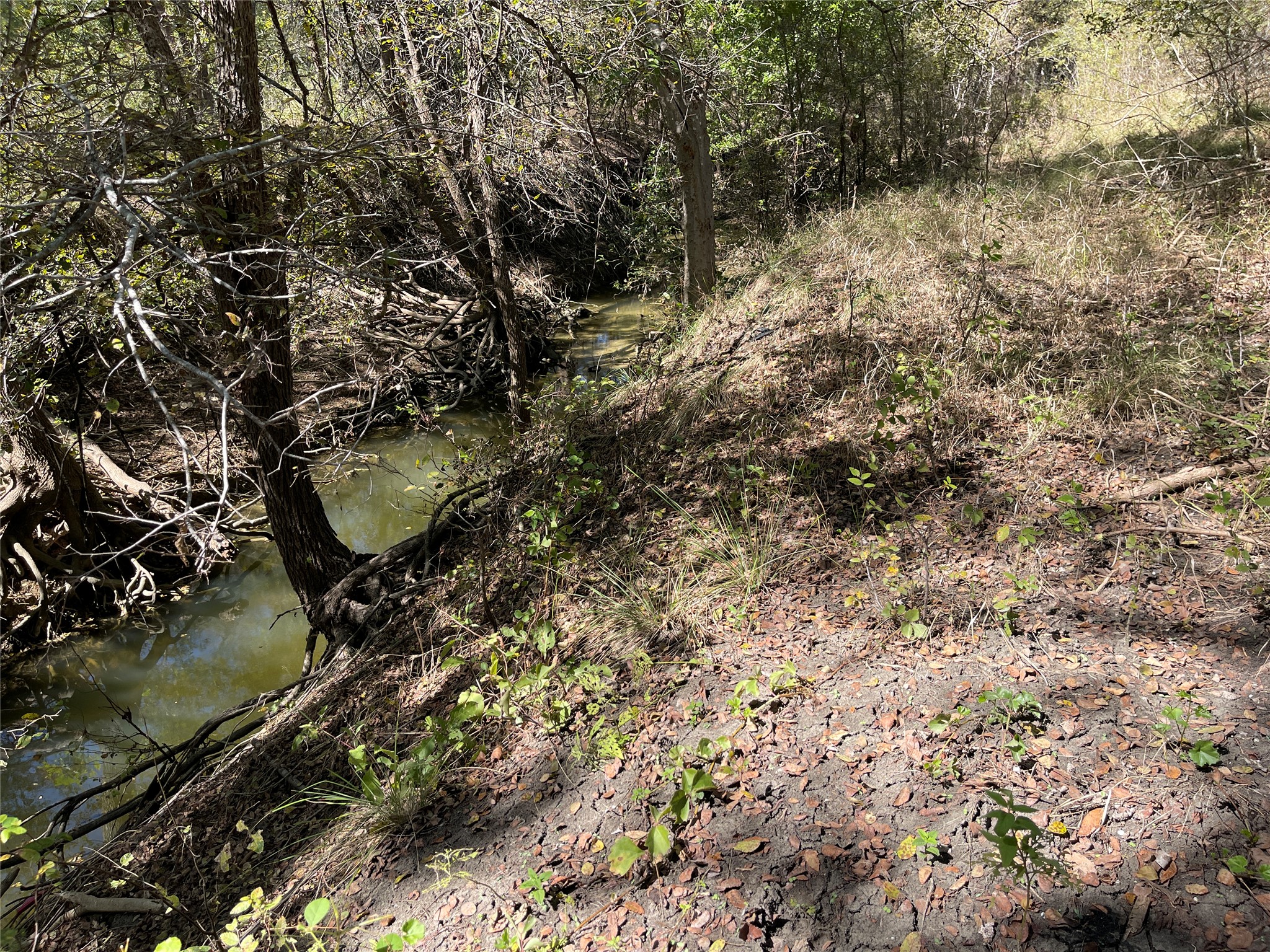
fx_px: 954
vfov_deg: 53.1
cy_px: 476
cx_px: 635
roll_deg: +1.5
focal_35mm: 26
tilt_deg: -21.9
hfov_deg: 67.3
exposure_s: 1/1078
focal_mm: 5.1
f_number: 1.6
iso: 50
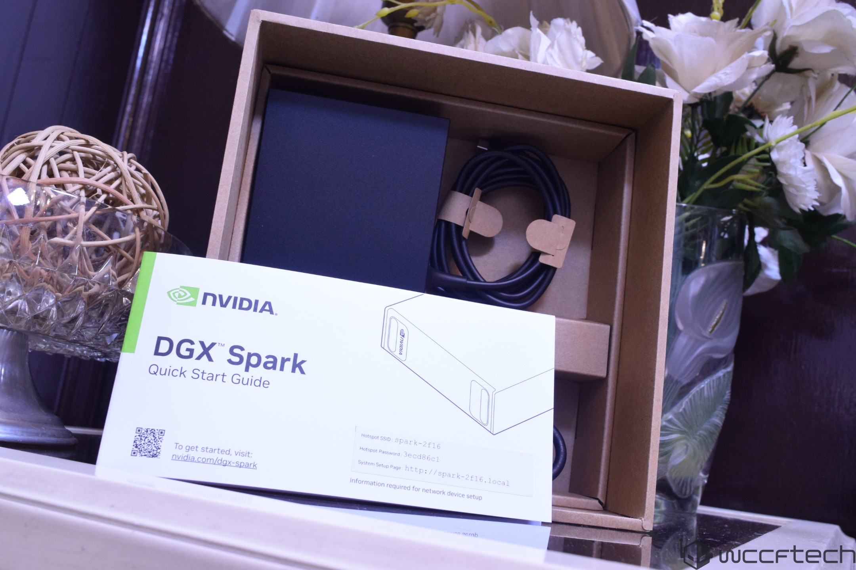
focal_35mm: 36
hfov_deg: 53.1
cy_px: 285
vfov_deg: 36.9
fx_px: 856
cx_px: 428
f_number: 9
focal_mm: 24
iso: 1600
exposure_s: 1/13
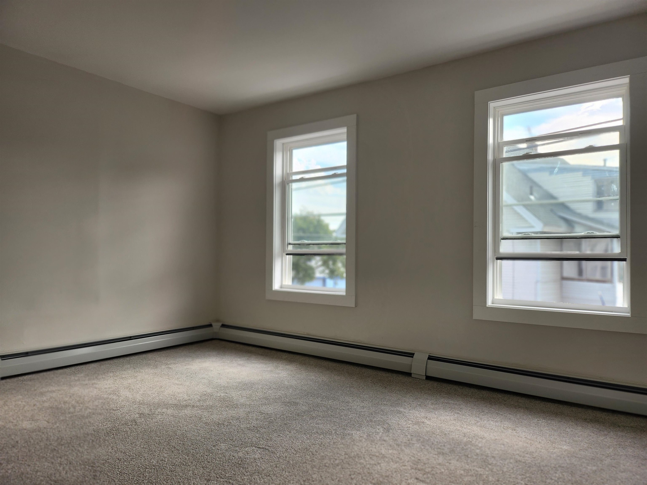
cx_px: 324
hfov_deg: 71.6
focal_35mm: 24
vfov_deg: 56.8
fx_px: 449
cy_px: 242
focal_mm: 5
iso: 50
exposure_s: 1/255
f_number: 1.8
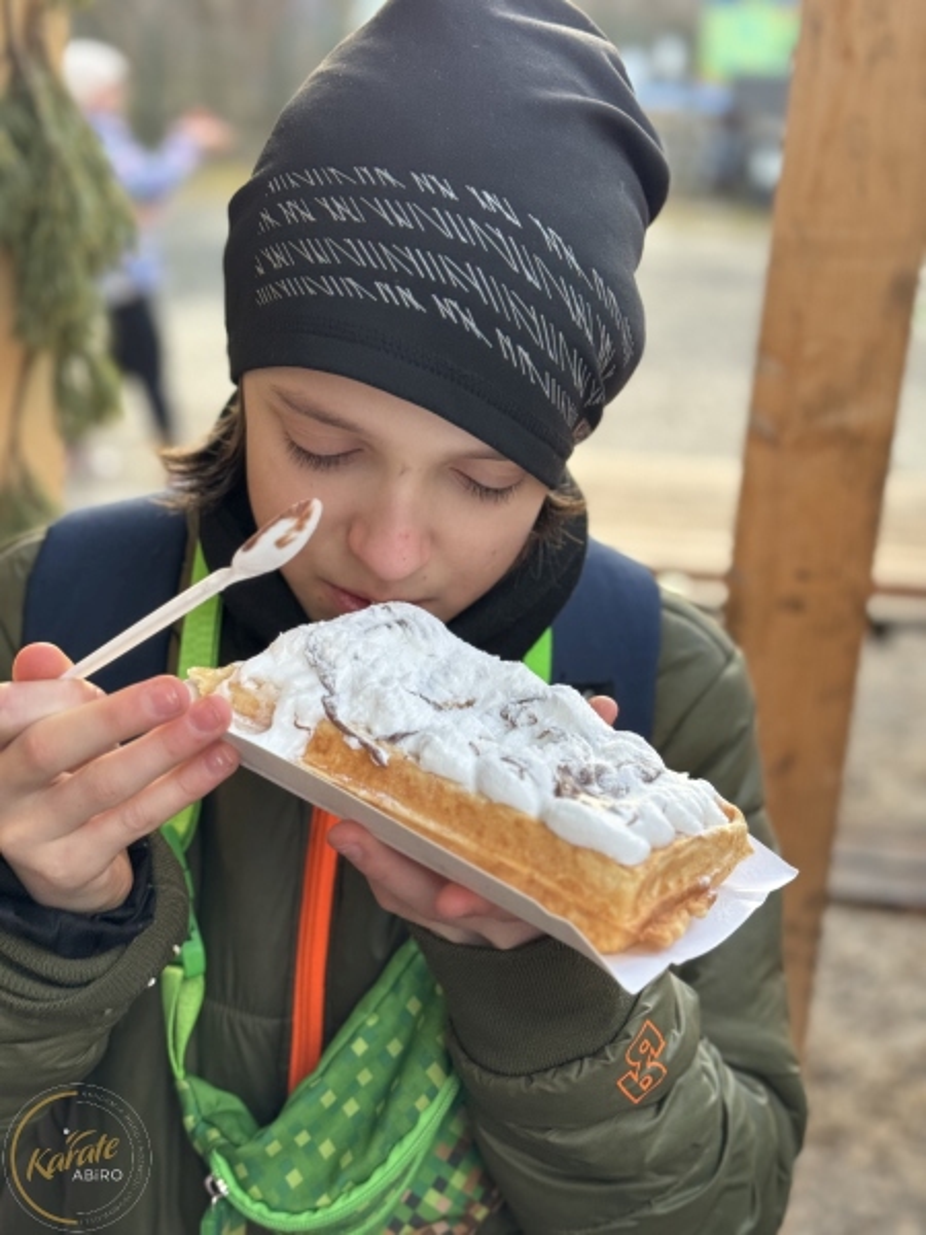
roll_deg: -4.0
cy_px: 618
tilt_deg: -16.7
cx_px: 463
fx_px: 1712
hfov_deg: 30.3
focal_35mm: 48
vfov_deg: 39.7
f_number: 1.78
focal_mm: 6.86
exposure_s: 1/113
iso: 100
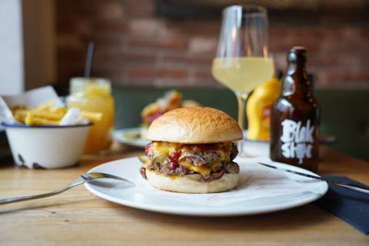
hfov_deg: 53.1
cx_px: 184
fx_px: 369
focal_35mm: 36
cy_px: 123
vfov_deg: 36.9
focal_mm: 36
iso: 640
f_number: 2.8
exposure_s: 1/160
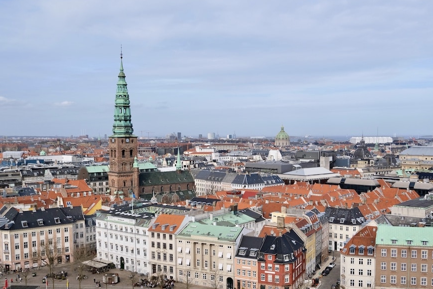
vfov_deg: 35.0
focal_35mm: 38
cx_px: 242
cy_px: 168
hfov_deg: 50.6
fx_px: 457
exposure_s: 1/1100
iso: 320
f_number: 5.6
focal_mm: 19.7
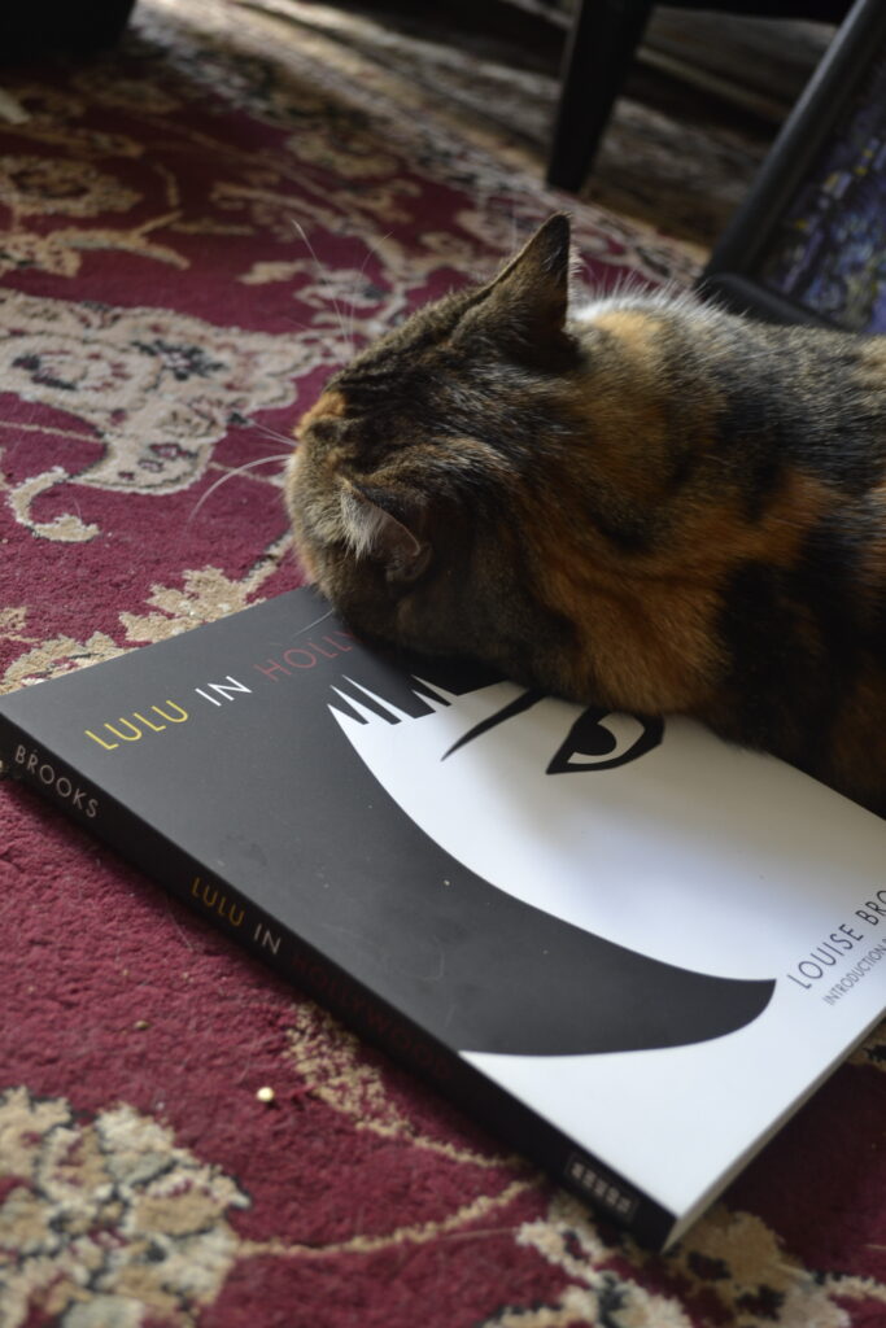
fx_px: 1771
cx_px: 443
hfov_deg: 28.1
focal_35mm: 48
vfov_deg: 41.1
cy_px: 664
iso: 400
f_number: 4.8
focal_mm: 32
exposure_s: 1/4
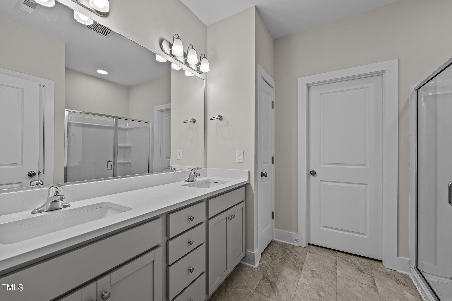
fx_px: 176
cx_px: 226
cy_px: 150
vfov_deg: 81.2
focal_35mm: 14
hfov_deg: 104.3
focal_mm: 14
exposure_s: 1/13
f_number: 7.1
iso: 200
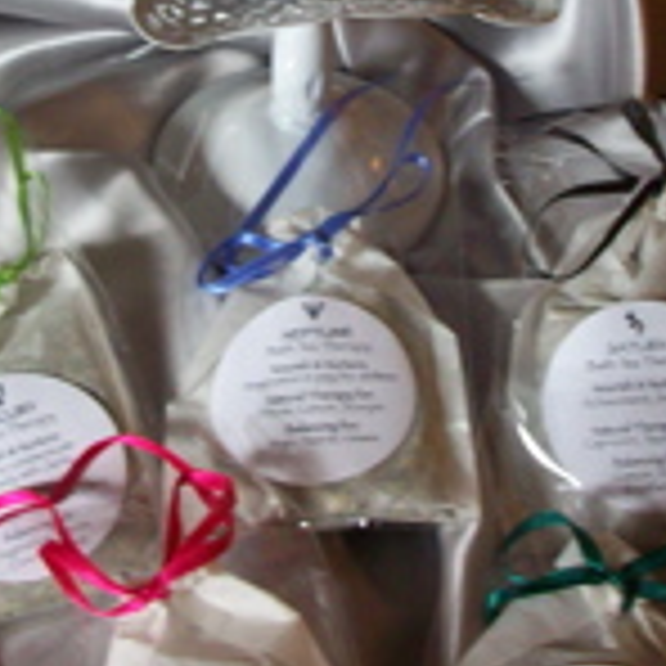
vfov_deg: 21.0
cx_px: 297
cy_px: 99
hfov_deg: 21.4
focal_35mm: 81
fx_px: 1763
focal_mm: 5.7
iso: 160
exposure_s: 1/30.3
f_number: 2.8
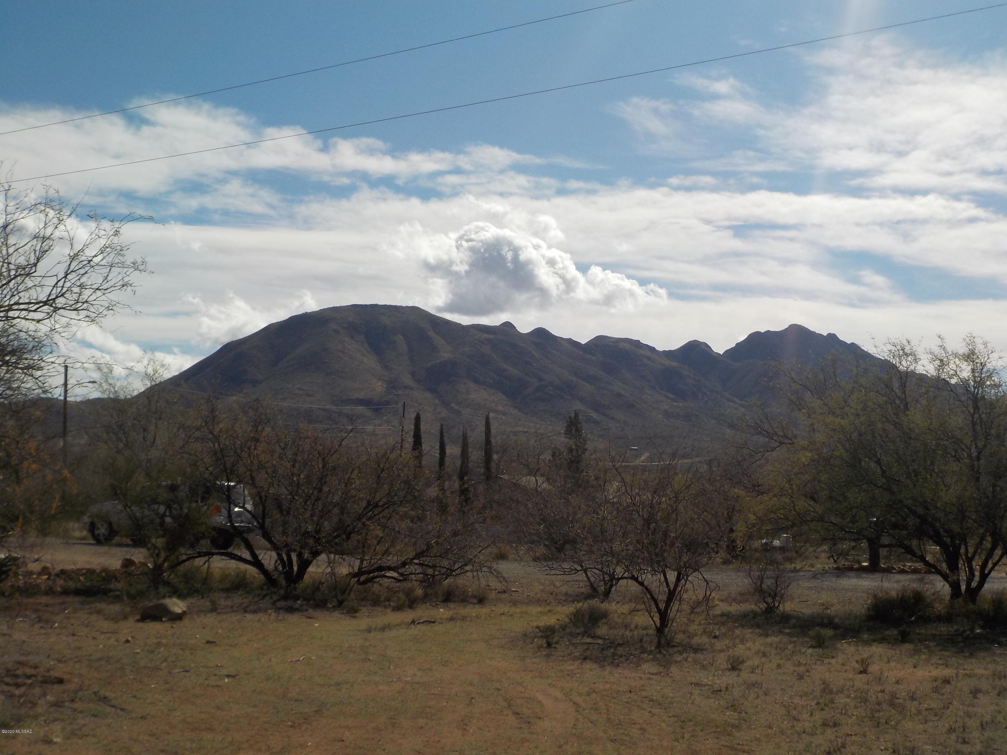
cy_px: 378
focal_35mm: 47
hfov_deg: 40.4
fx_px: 1367
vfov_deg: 30.9
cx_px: 504
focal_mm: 6.4
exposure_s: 1/1600
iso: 125
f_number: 4.2
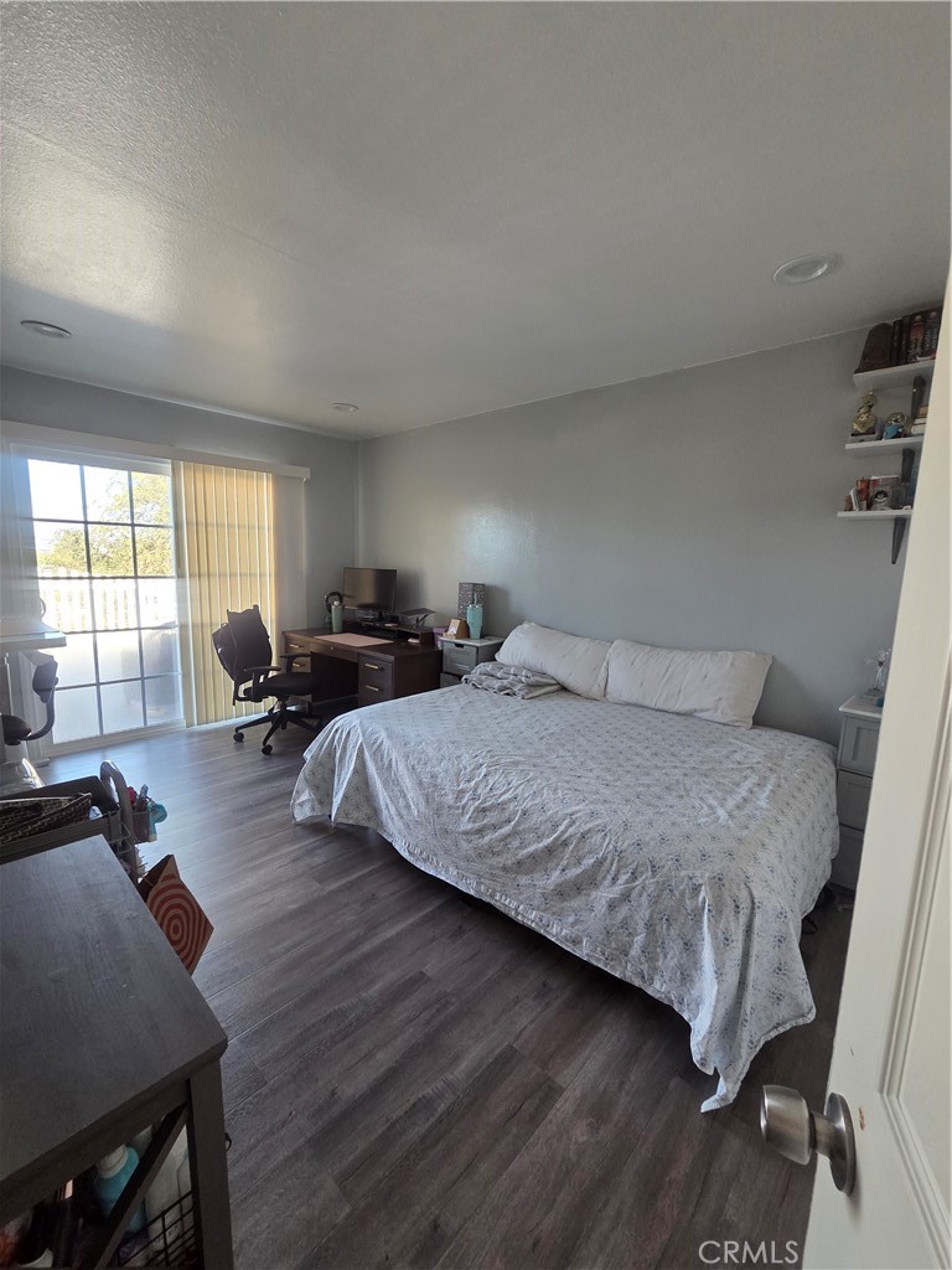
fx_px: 477
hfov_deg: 89.9
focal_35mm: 13
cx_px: 476
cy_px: 635
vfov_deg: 106.2
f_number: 2.2
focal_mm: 2.2
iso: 200
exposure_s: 1/60
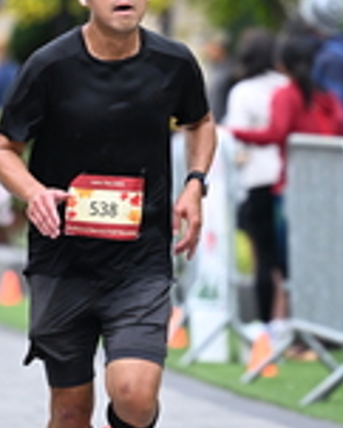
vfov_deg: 3.4
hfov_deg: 2.7
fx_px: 7162
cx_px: 223
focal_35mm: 565
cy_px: 96
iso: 1000
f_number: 2.8
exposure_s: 1/1600
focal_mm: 165
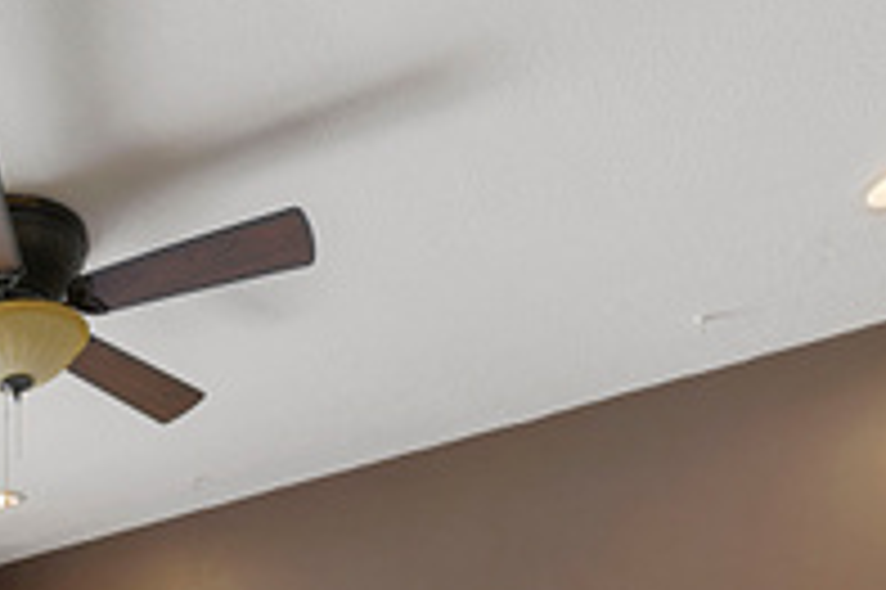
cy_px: 826
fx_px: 959
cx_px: -13
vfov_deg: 26.9
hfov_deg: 42.4
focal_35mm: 39
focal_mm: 12
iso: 64
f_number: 8
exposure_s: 1/2.5
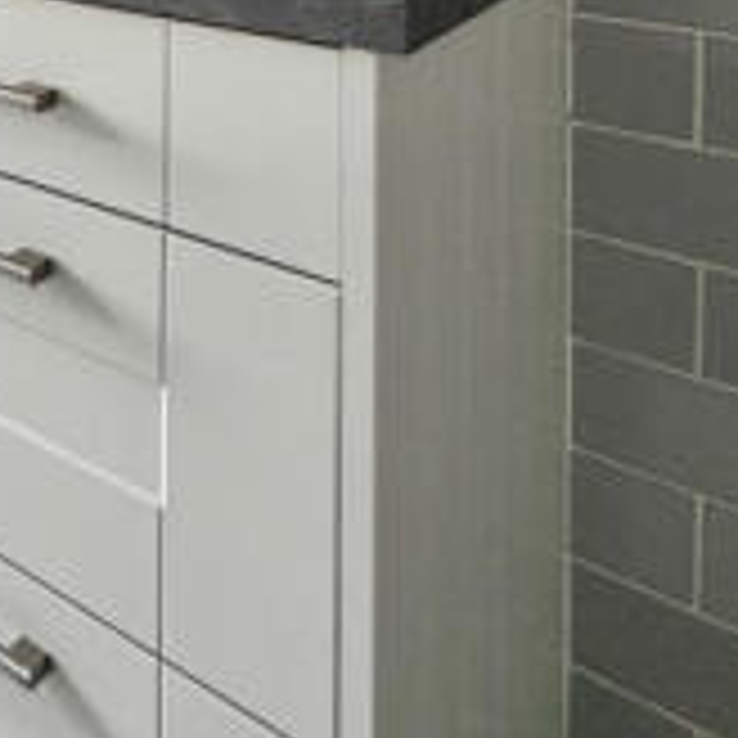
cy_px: -223
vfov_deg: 30.3
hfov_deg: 27.8
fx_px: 1061
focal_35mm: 44
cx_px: -335
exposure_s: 1/121
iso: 125
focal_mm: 2.22
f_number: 2.2
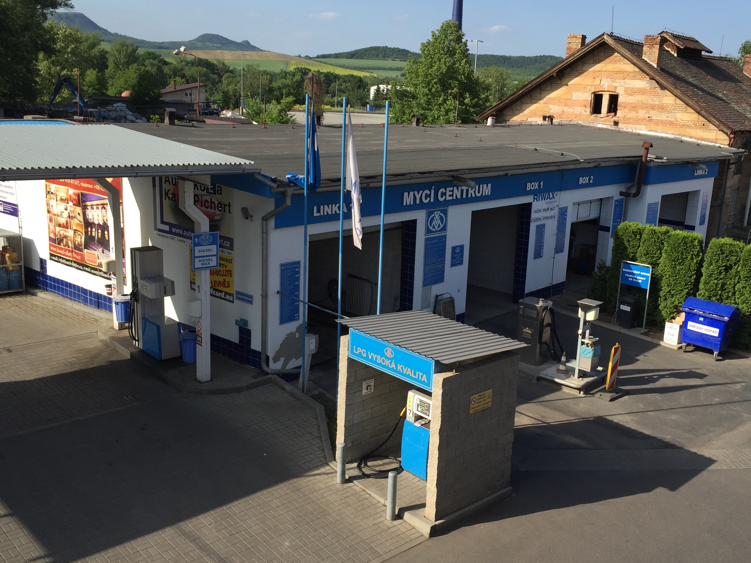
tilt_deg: -12.4
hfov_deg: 52.4
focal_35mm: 35
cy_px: 273
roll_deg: -3.6
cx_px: 439
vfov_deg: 40.7
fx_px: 759
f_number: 2.2
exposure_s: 1/1464
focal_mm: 4.15
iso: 32
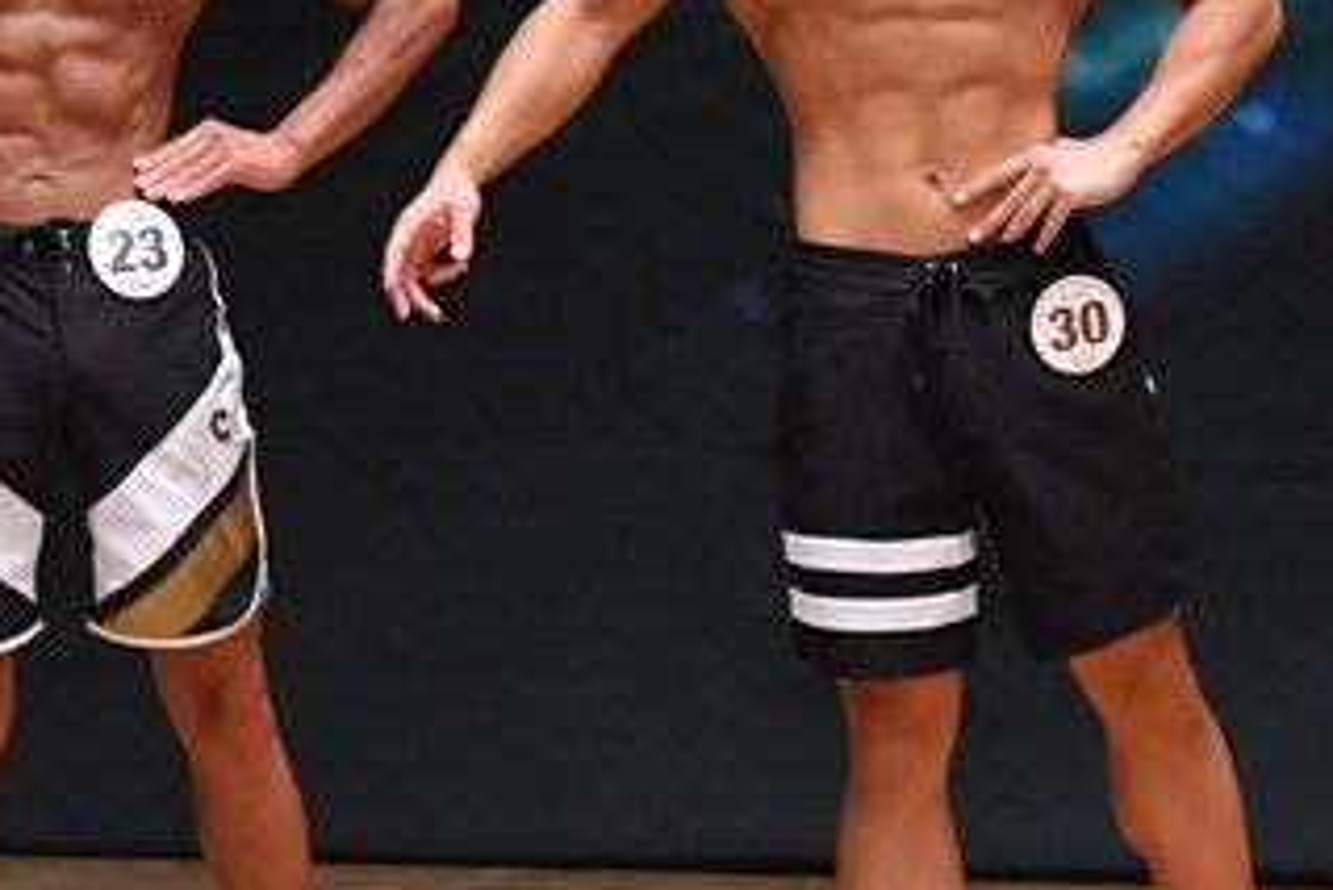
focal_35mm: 655
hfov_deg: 3.1
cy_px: 267
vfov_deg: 2.1
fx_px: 24263
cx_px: 984
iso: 6400
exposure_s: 1/400
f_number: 5.6
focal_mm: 180
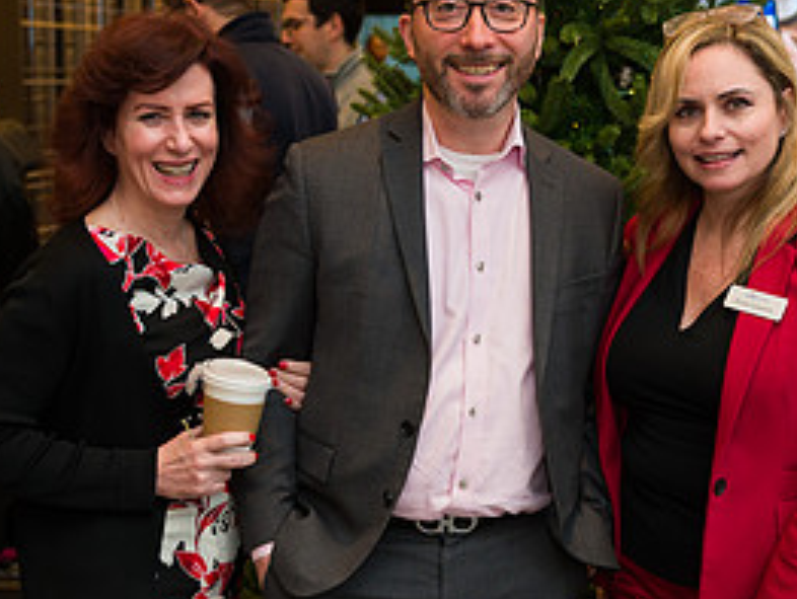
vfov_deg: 21.6
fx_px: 1567
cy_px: 301
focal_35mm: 68
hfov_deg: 28.5
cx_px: 398
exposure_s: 1/200
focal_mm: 32
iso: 400
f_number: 3.2
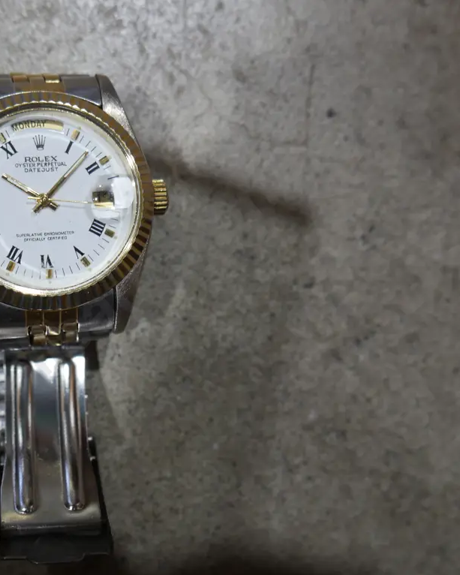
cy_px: 288
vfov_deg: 39.5
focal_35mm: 47
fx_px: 800
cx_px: 136
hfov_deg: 31.7
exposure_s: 1/60
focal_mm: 18
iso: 200
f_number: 4
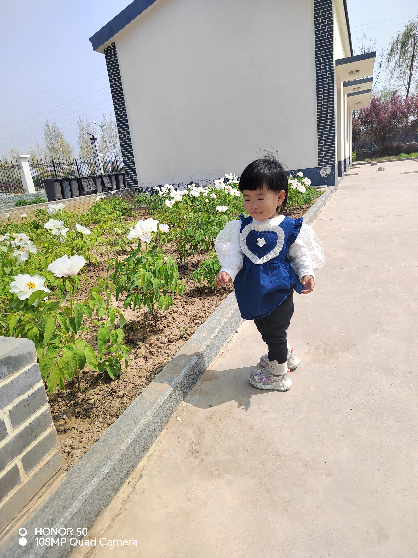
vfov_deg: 73.9
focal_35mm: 23
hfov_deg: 58.9
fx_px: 370
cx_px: 209
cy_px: 279
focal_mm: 5.52
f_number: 1.9
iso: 303
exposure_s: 1/2000
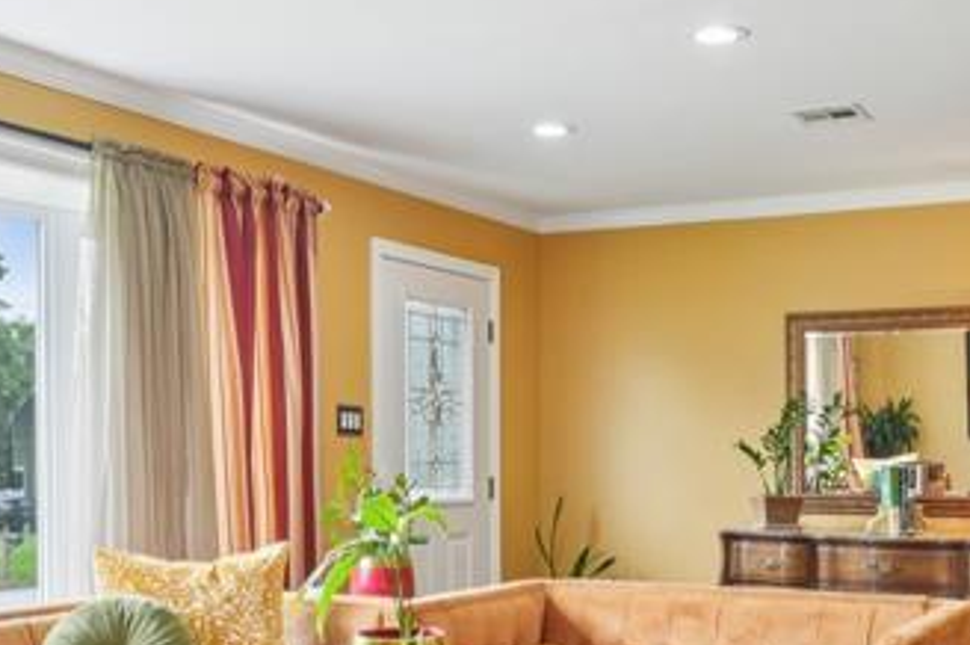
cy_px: 488
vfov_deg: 26.6
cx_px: 568
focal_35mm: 50
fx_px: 1346
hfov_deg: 39.5
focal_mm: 16
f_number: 9
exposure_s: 1/30
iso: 400
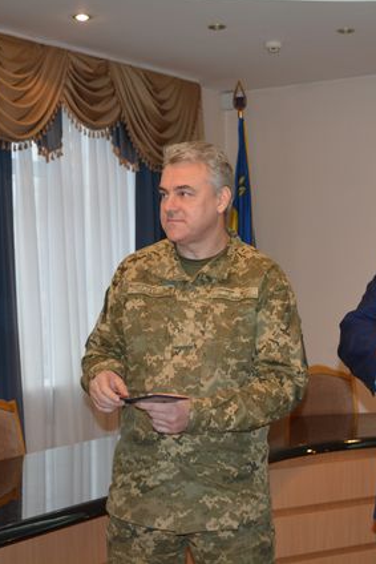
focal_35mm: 71
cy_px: 279
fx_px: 1108
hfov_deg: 19.1
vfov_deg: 28.5
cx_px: 284
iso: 720
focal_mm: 31
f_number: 4.2
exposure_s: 1/60
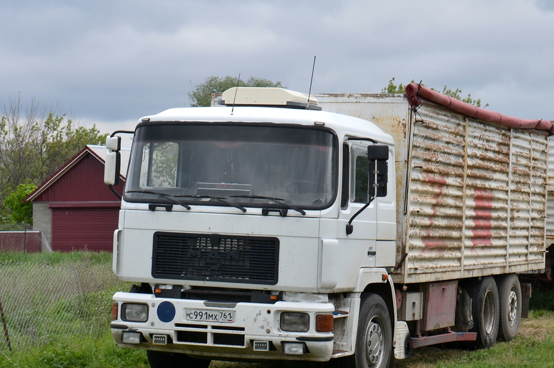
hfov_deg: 21.6
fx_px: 1446
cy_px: 187
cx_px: 356
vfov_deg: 14.5
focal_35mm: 94
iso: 160
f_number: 8
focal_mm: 44
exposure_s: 1/250
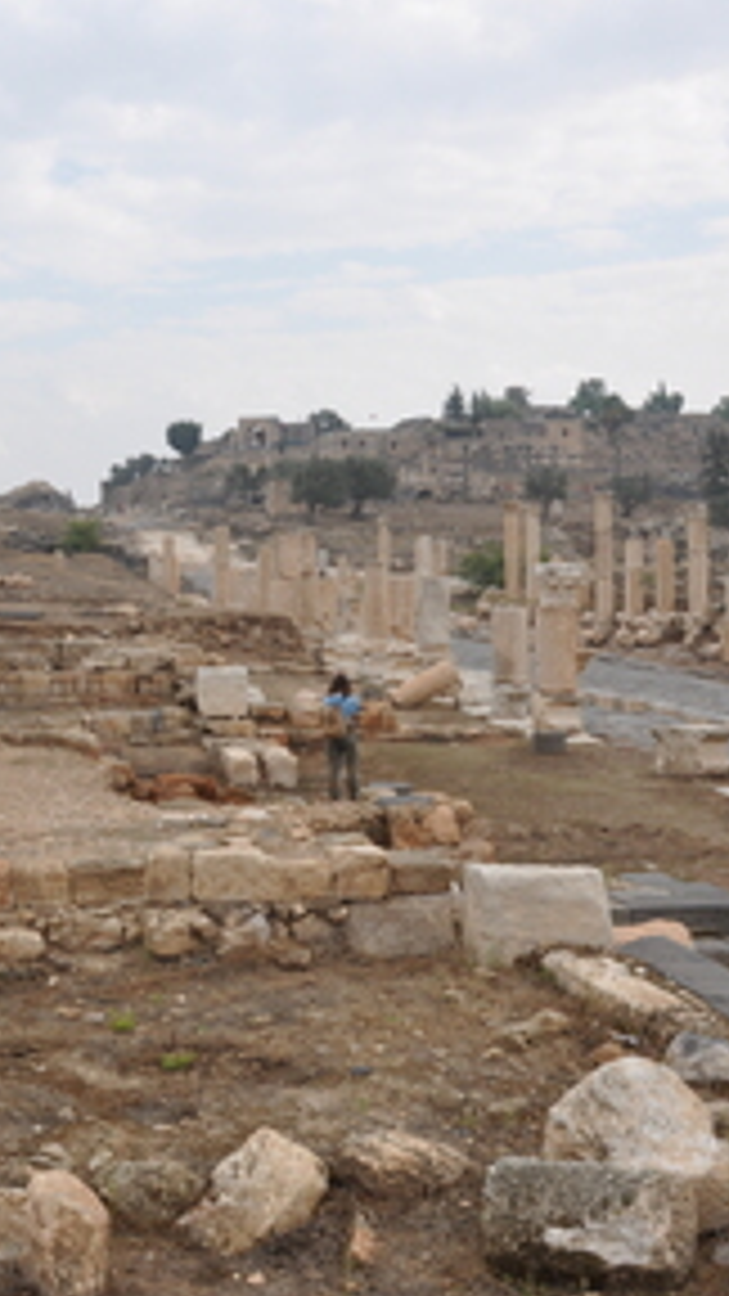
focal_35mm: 48
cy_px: 644
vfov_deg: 42.9
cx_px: 144
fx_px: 1650
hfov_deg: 24.5
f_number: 9
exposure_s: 1/320
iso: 200
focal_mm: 20
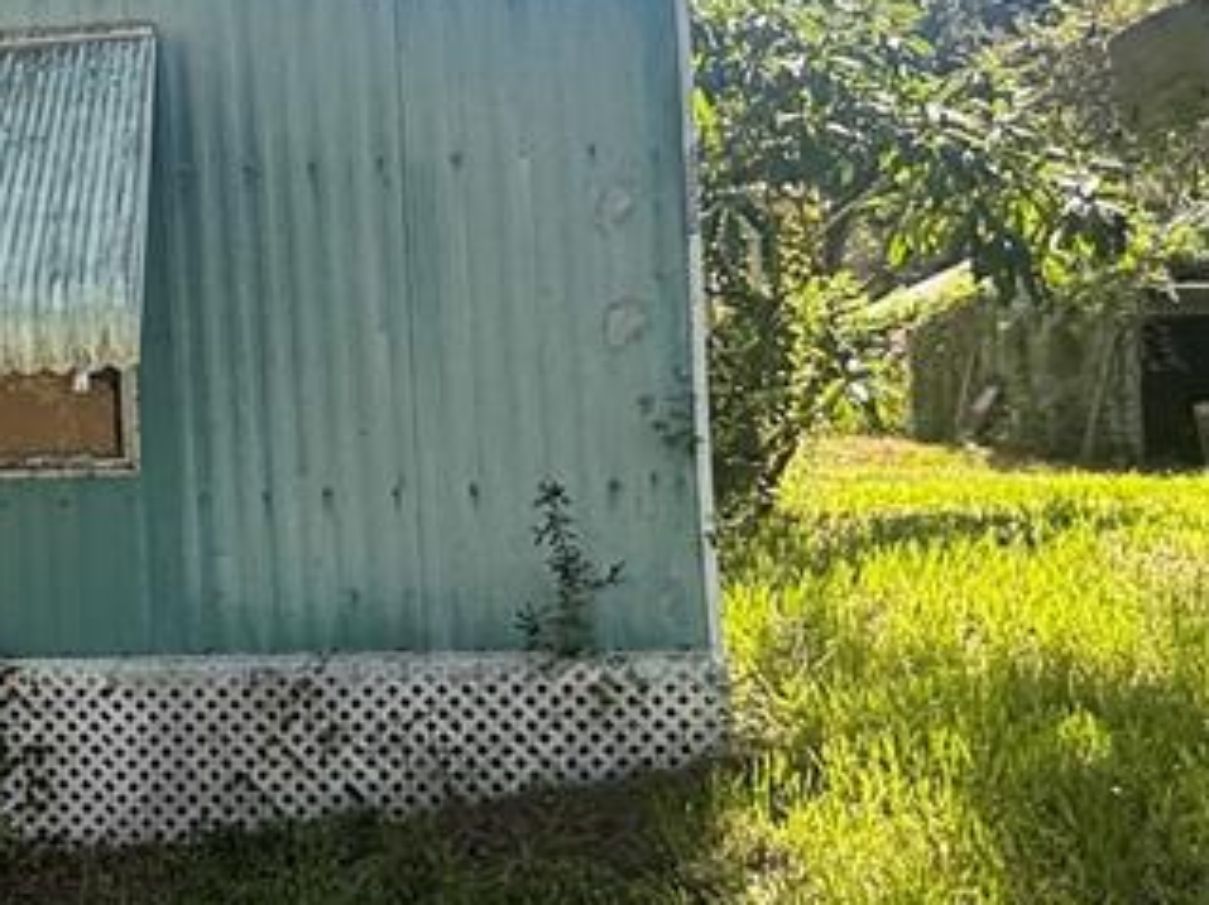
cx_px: 80
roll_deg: +1.4
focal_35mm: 45
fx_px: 1571
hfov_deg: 38.6
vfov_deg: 32.0
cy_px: 345
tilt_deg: +1.1
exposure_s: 1/390
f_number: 2.2
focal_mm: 2.22
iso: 50
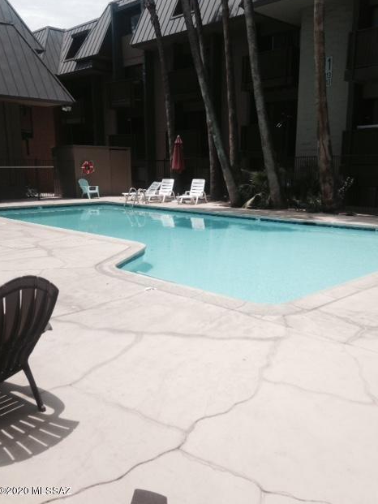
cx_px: 190
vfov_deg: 53.9
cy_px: 251
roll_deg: +0.4
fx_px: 495
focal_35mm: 34
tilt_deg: -10.2
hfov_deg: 41.8
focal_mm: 4.12
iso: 50
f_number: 2.4
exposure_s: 1/2358
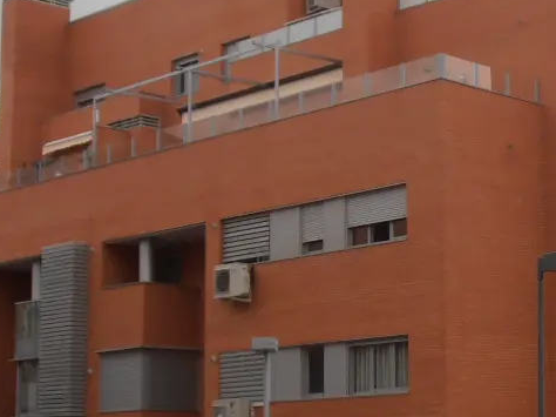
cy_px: 230
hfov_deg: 19.3
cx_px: 490
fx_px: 1605
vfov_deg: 14.8
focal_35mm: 100
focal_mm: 6.61
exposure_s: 1/500
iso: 80
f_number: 3.9
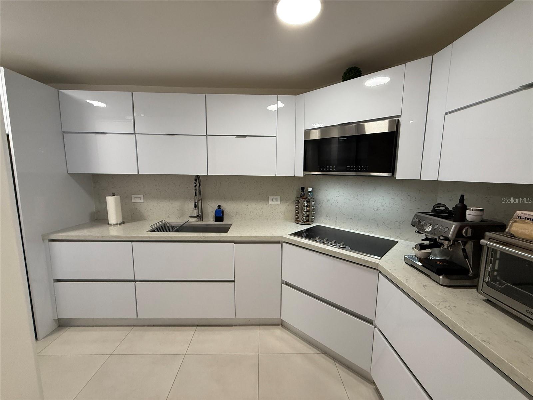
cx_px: 266
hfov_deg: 102.1
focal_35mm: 14
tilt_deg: -7.0
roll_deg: -0.6
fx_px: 216
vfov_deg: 85.7
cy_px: 200
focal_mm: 2.22
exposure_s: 1/100
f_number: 2.2
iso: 320
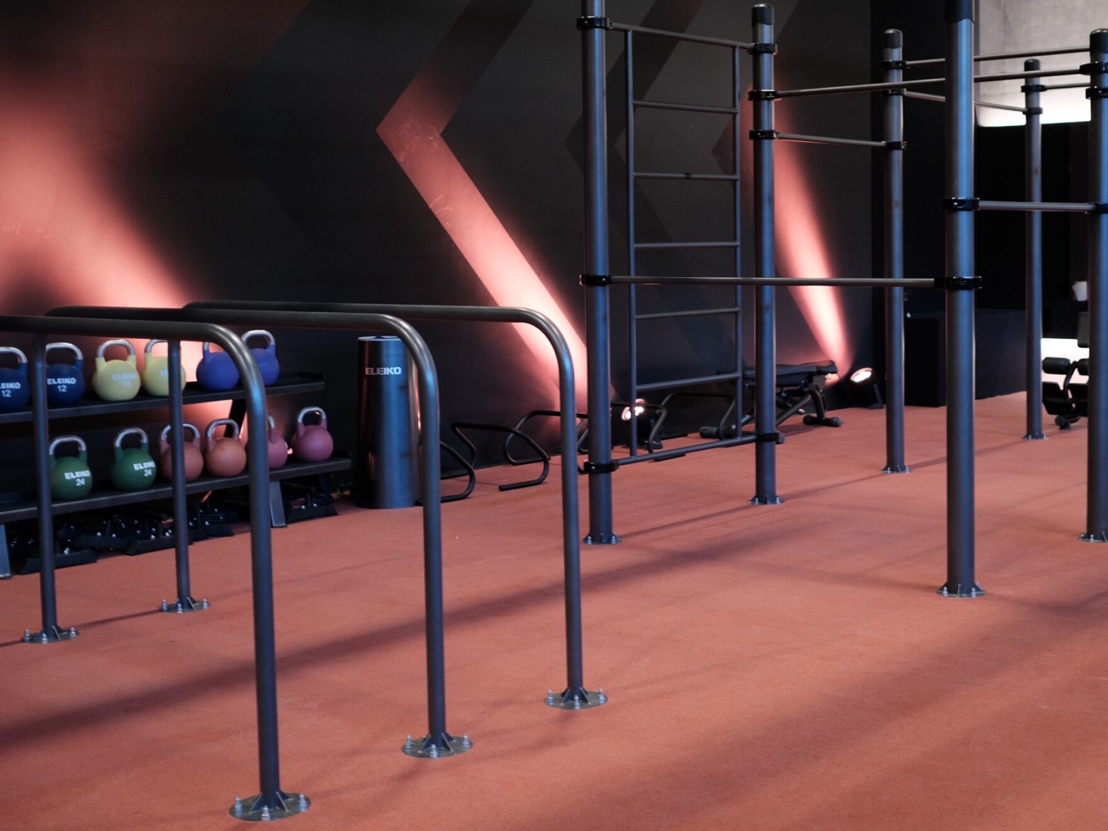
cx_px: 686
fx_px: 1569
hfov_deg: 38.7
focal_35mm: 49
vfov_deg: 29.7
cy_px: 371
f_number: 2
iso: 500
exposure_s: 1/20
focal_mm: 23
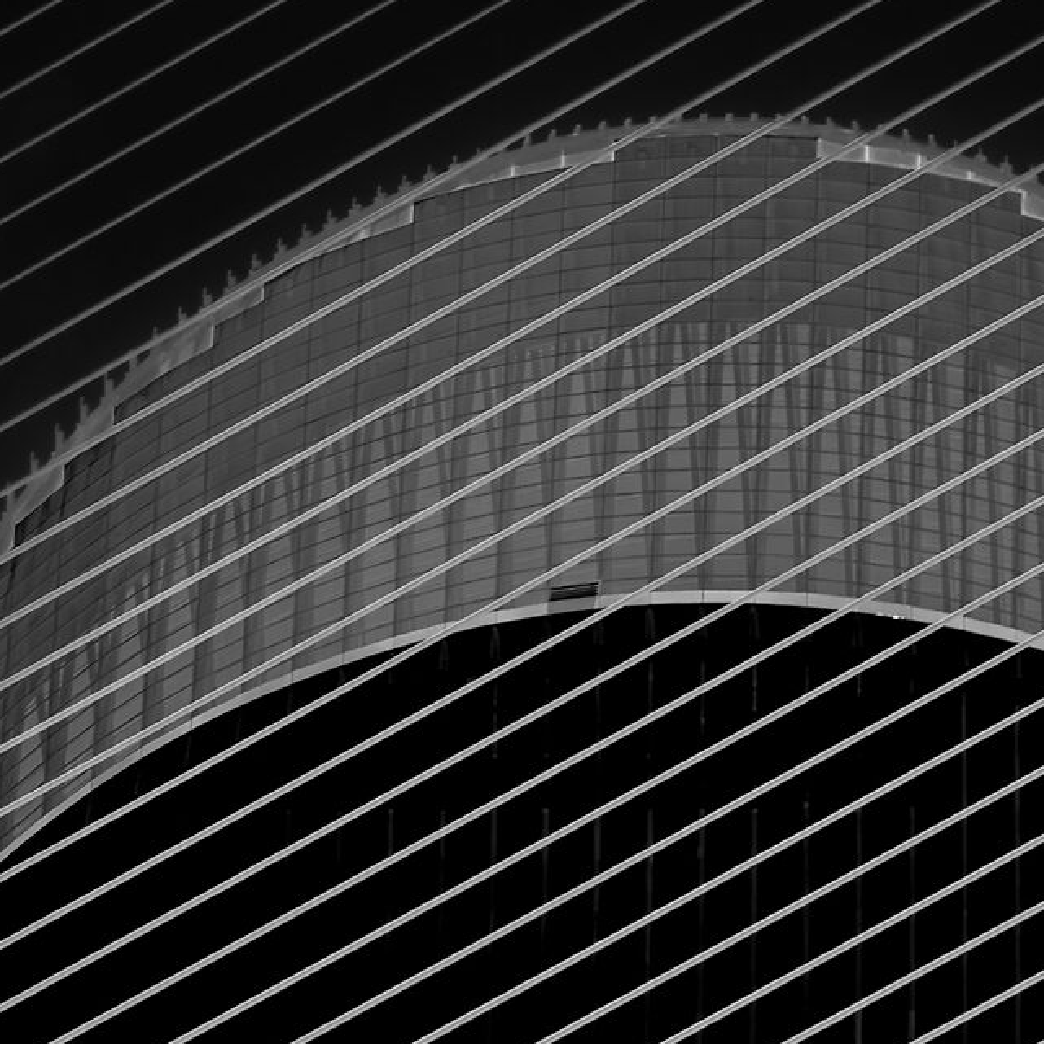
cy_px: 762
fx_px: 13034
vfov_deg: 4.6
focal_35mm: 382
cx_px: 20
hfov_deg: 4.6
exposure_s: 1/250
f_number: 11
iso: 80
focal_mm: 80
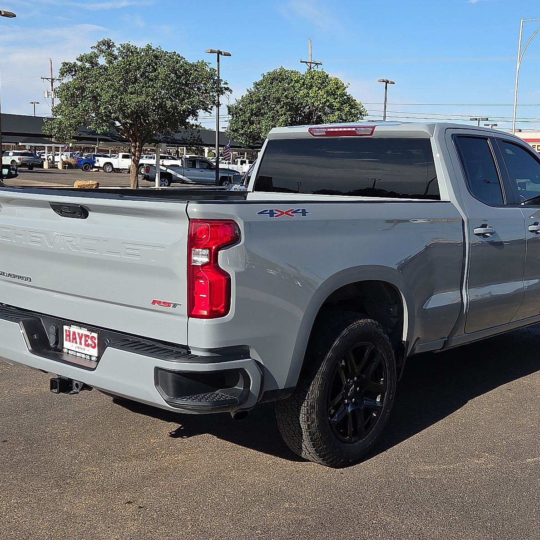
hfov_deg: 38.3
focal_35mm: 44
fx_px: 777
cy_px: 269
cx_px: 306
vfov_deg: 38.3
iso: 76
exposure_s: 1/5000
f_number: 1.8
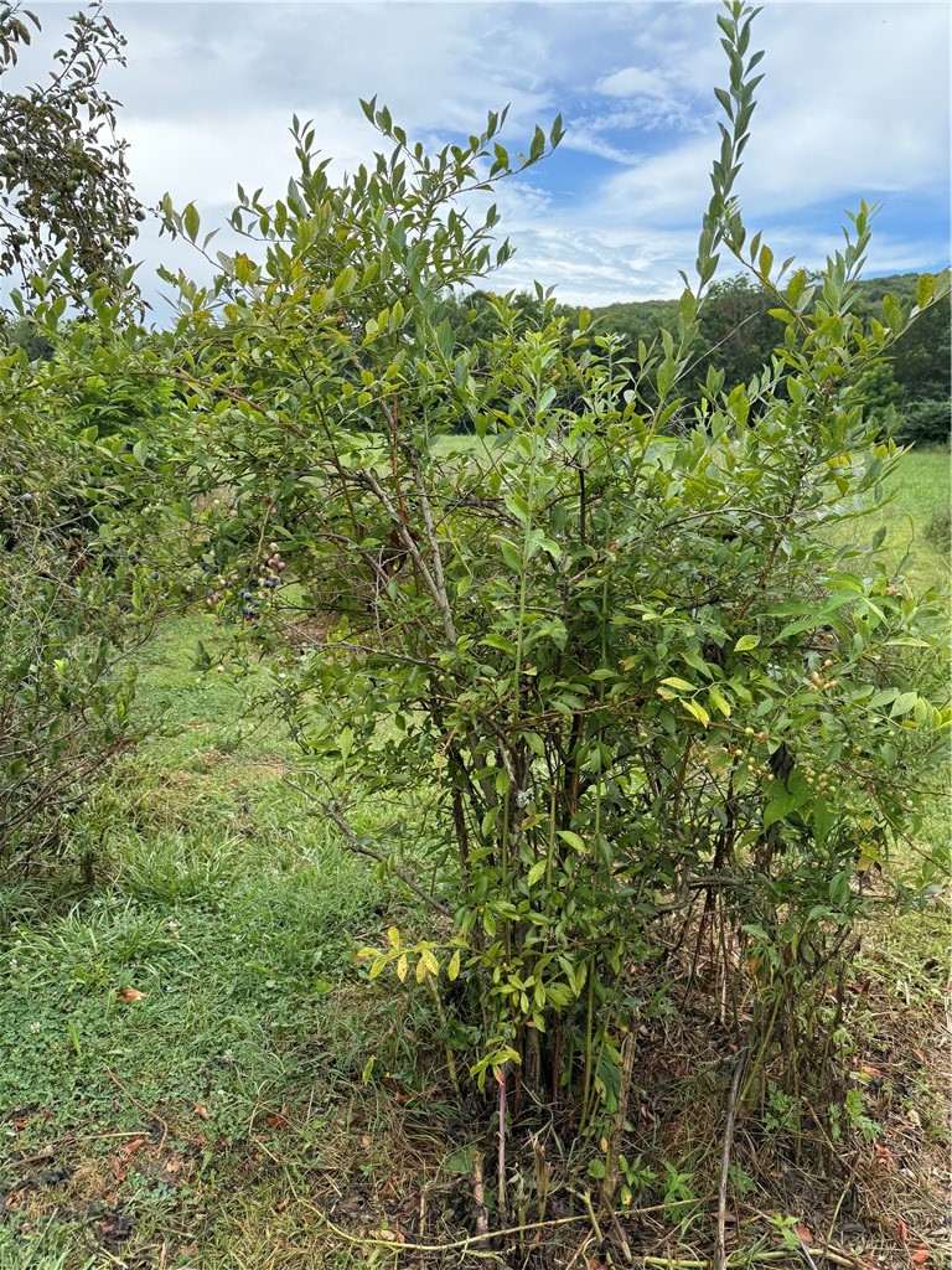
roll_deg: -1.0
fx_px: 880
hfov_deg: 56.8
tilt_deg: -14.1
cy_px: 635
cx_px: 476
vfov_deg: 71.6
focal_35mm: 24
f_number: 1.78
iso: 100
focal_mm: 6.76
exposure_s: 1/1812
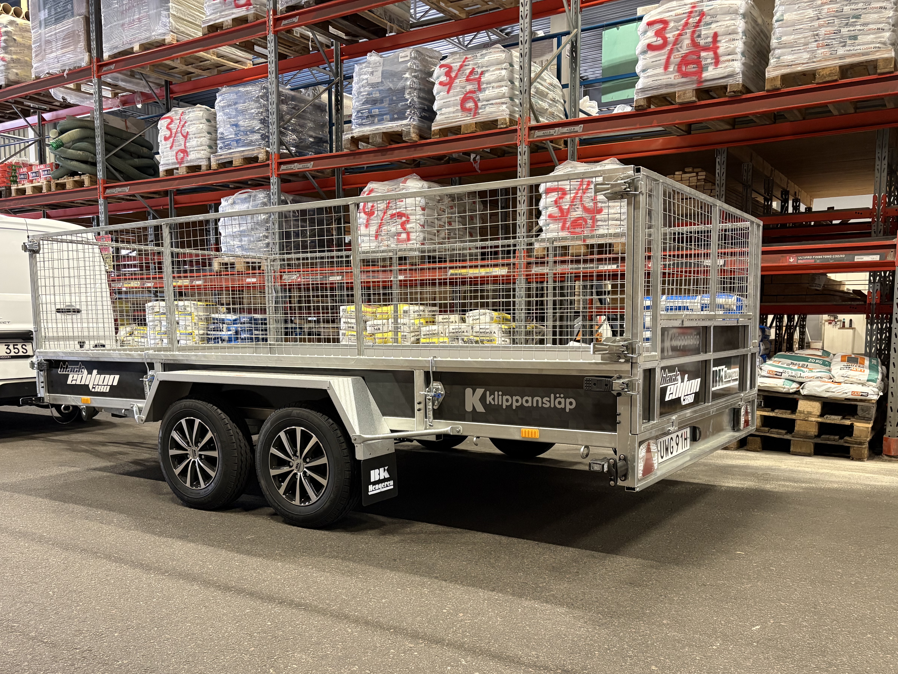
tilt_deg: -5.9
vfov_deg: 45.2
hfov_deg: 58.3
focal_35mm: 31
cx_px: 442
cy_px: 401
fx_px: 804
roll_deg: +0.2
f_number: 1.6
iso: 320
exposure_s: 1/50
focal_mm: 5.96
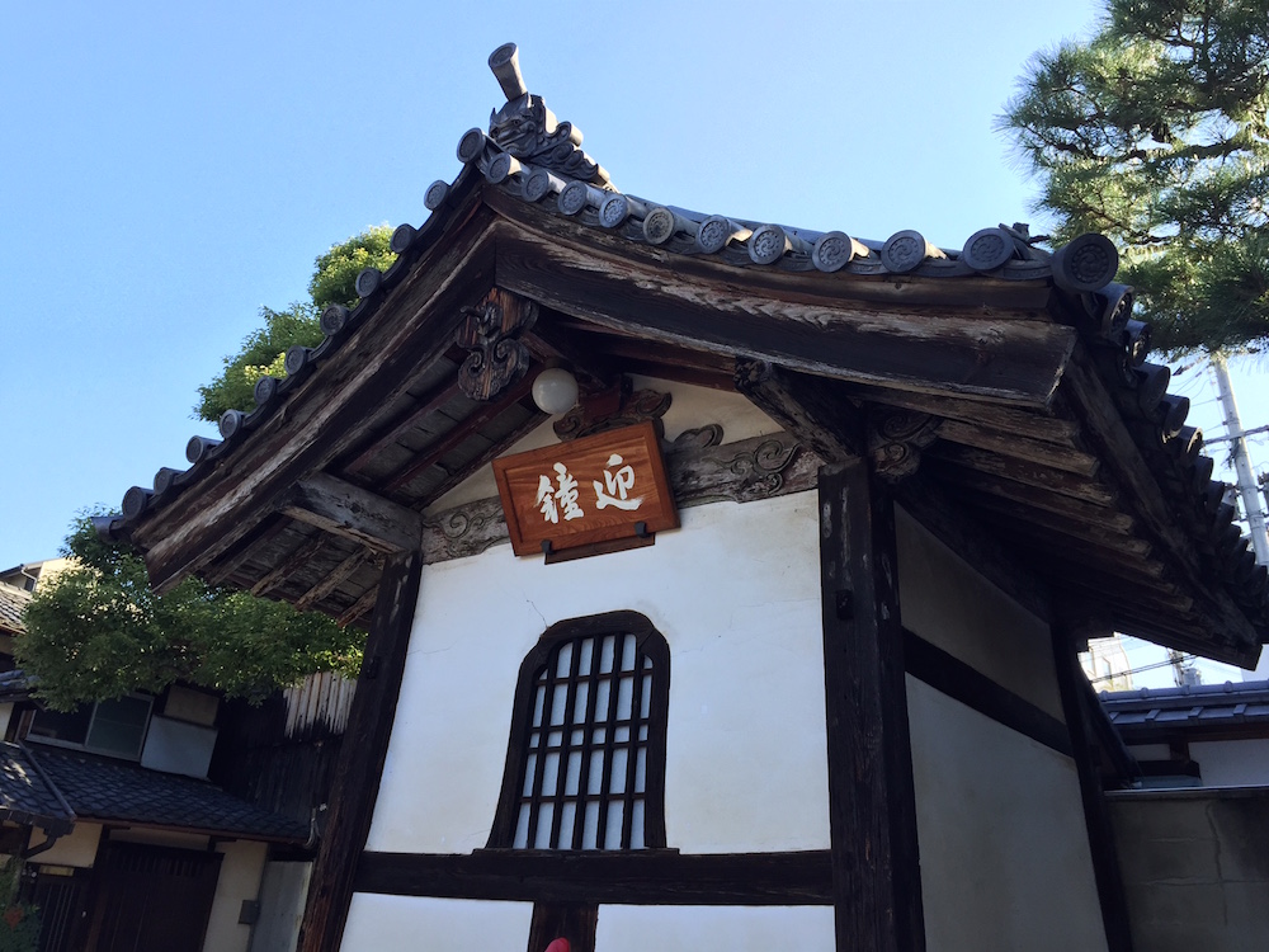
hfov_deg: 61.7
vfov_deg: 48.2
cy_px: 476
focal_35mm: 29
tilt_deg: +25.6
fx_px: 1063
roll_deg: -3.4
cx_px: 634
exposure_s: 1/399
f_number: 2.2
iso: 32
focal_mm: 4.15
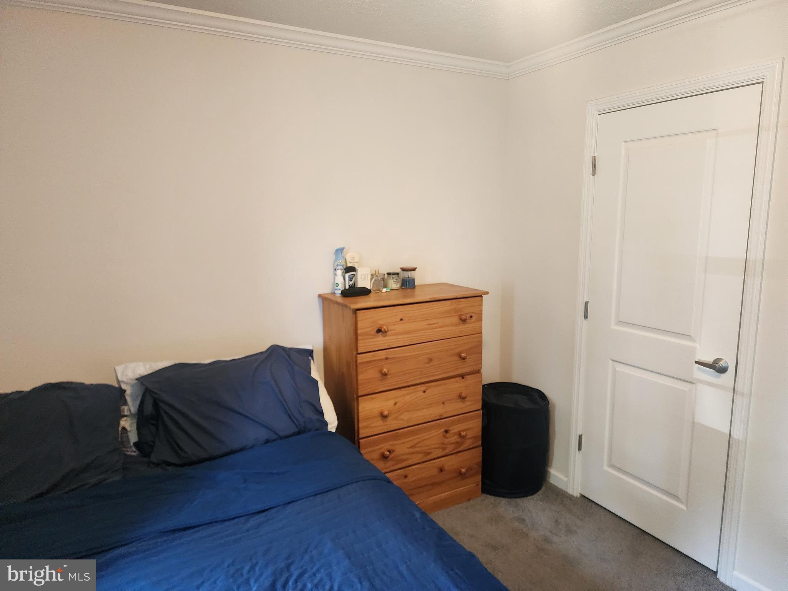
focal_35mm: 23
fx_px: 524
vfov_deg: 58.9
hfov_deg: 73.9
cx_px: 394
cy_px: 296
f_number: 1.8
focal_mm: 6.4
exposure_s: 1/120
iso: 640
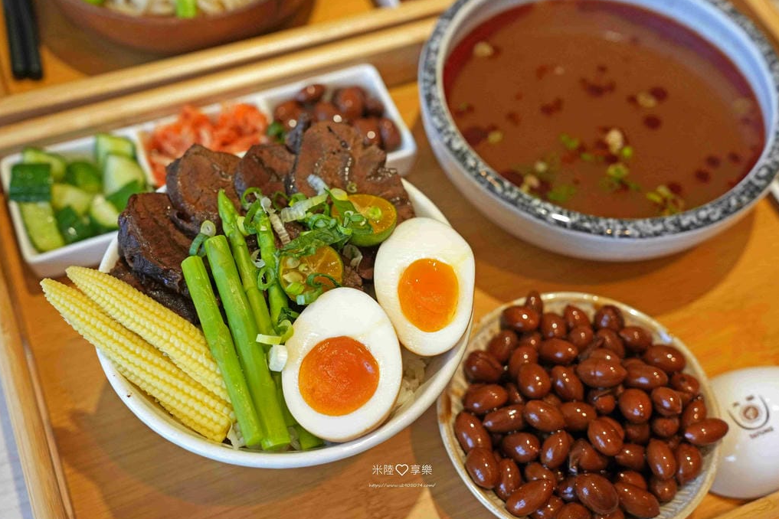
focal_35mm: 46
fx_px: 995
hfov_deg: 42.7
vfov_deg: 29.2
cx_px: 409
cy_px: 297
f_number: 4
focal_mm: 39
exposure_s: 1/800
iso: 1600
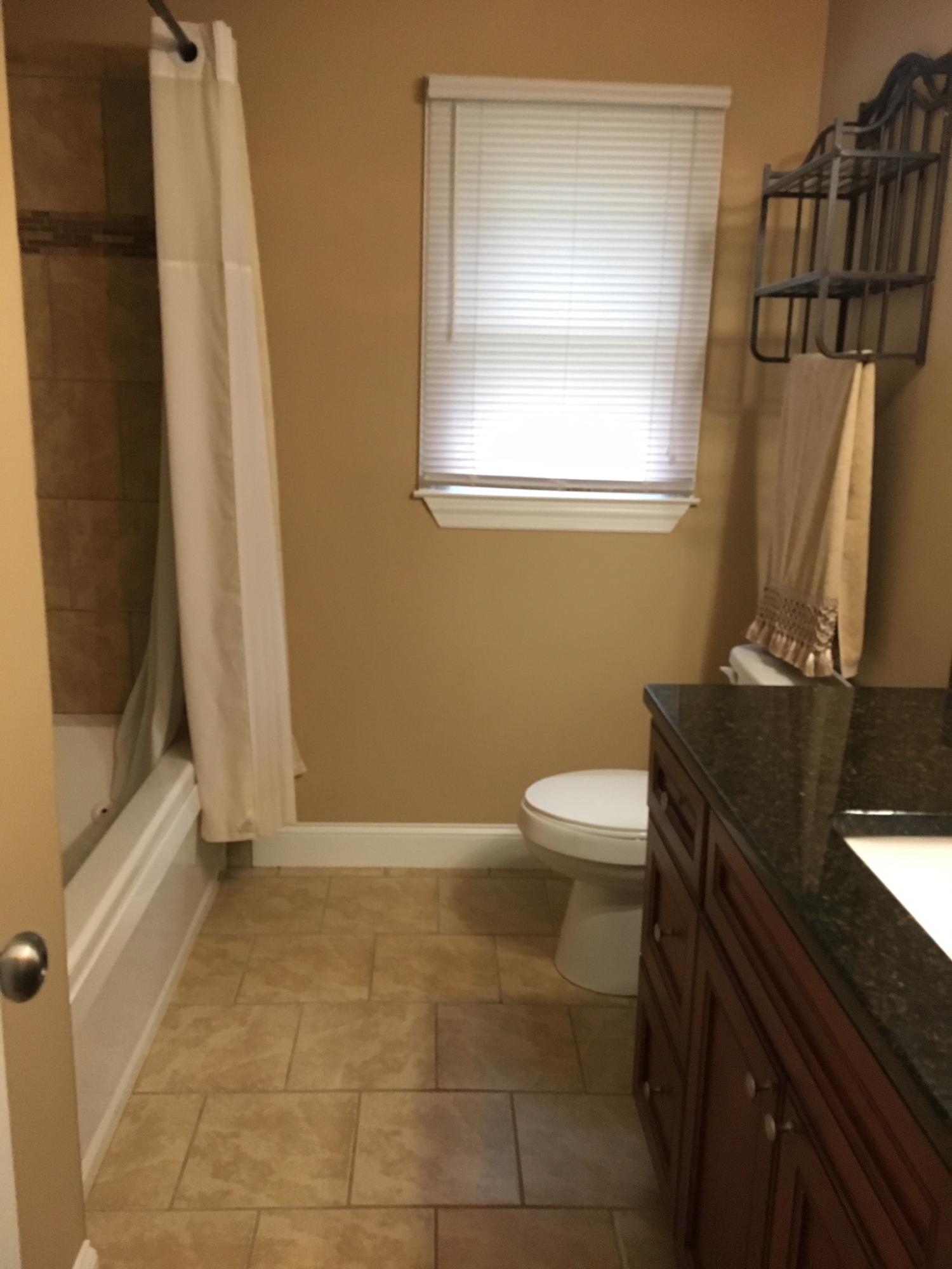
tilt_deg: -15.2
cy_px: 634
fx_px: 1063
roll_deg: -1.1
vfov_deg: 61.7
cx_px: 476
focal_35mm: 29
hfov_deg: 48.2
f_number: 2.2
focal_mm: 4.15
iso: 200
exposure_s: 1/30
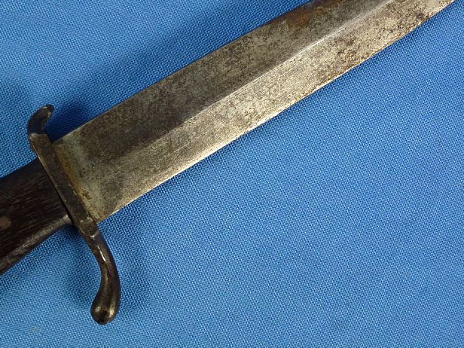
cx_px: 257
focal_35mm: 74
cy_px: 124
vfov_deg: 19.9
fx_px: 992
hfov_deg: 26.3
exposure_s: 1/80
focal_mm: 10.1
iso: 320
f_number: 4.4
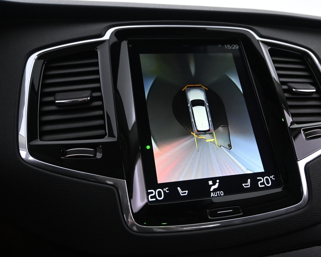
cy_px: 129
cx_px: 181
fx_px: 331
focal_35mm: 35
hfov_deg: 51.6
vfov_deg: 42.4
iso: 3200
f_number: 3.8
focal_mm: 20.5
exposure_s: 1/50
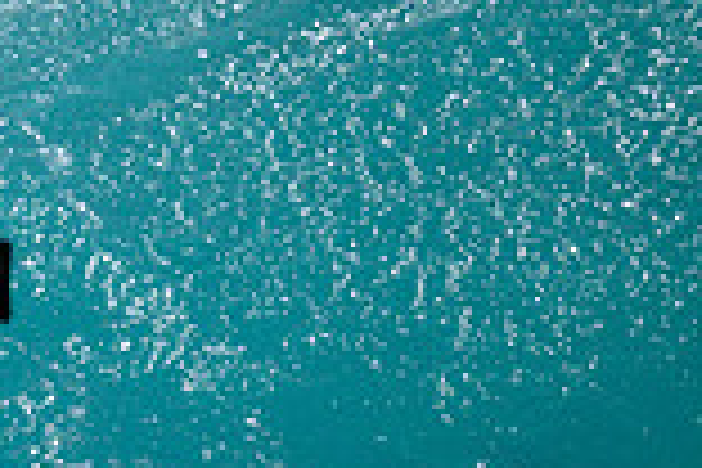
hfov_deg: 0.6
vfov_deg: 0.4
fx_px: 67738
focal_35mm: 3474
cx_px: -252
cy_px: 74
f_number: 6.3
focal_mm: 800
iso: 220
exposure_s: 1/2500
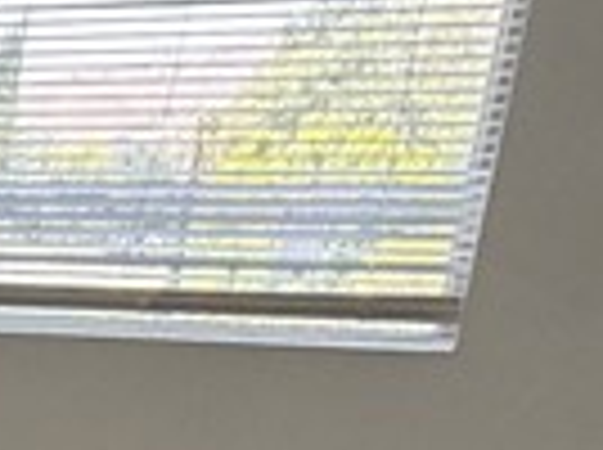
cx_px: -720
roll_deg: -0.8
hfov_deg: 14.3
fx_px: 1861
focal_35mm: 107
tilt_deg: -19.8
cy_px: 850
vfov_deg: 12.4
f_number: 2.2
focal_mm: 2.22
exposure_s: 1/120
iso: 250
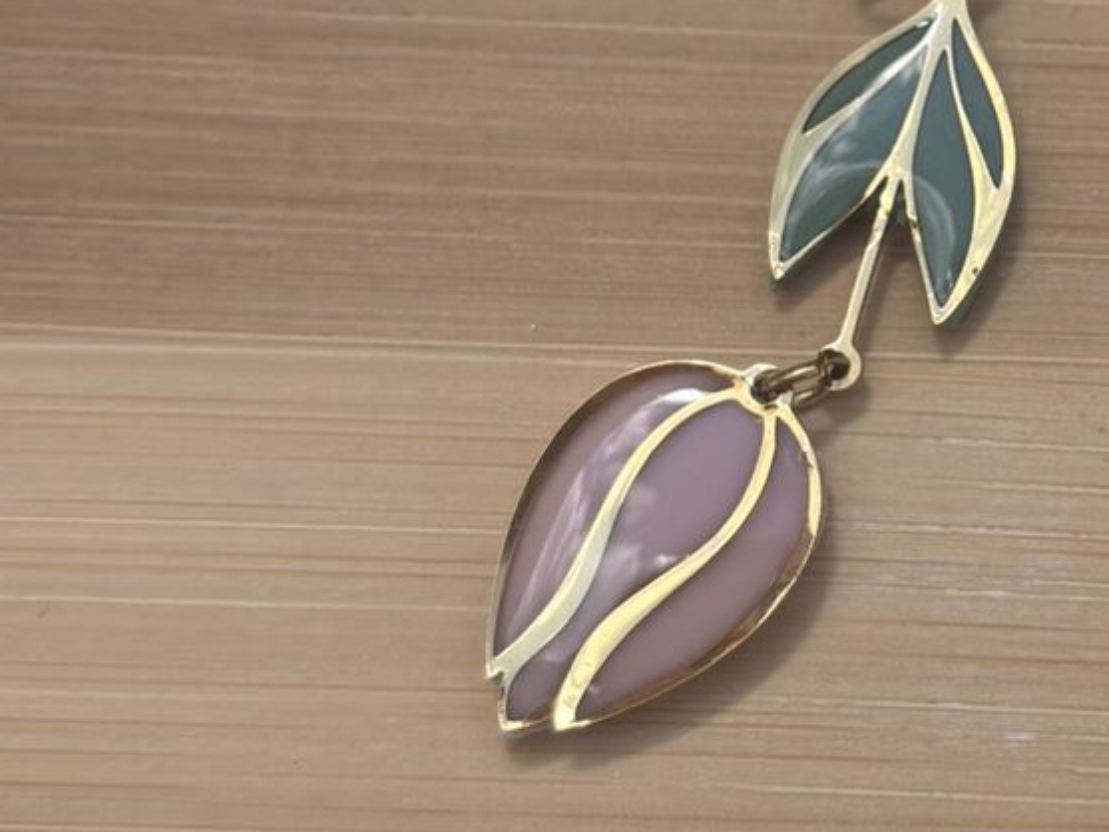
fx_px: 2692
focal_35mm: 84
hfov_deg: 22.3
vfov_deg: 17.5
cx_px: 1141
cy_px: 189
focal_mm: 5.96
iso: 50
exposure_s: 1/1695
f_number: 1.6
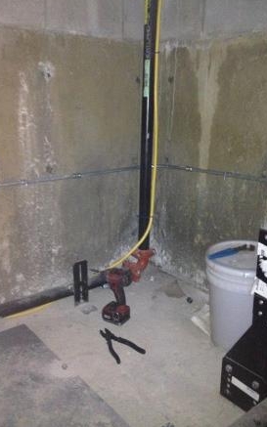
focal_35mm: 38
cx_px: 121
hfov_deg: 33.5
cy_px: 211
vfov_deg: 51.5
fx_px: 443
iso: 500
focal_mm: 4.28
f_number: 2.4
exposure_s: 1/16
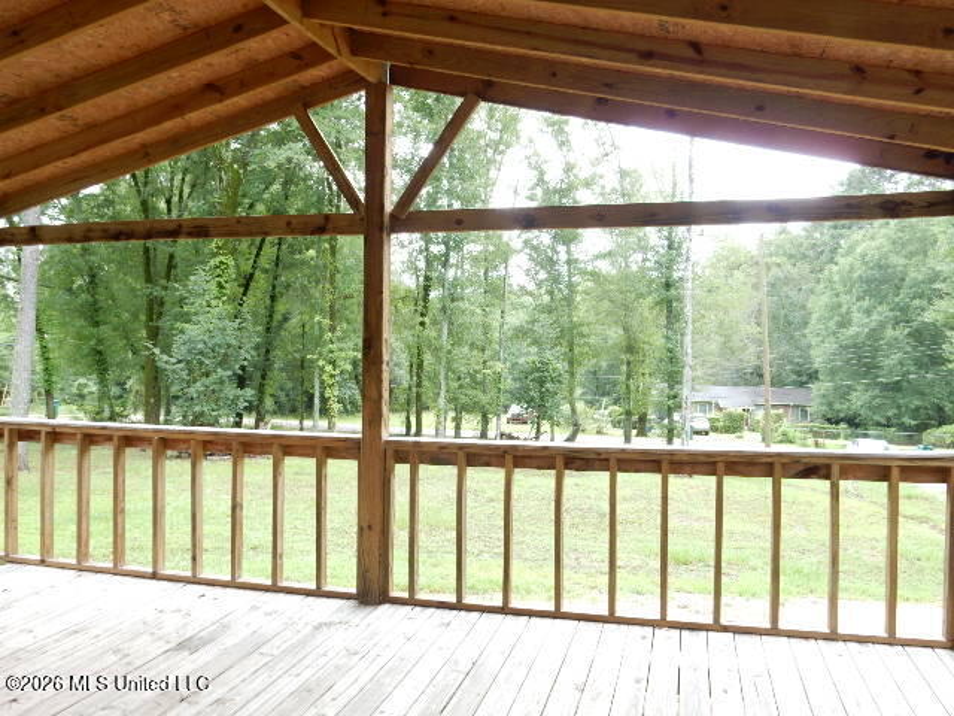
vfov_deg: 46.8
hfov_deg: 60.0
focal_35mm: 30
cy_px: 358
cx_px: 477
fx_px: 827
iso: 125
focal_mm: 5.4
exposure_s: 1/60
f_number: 4
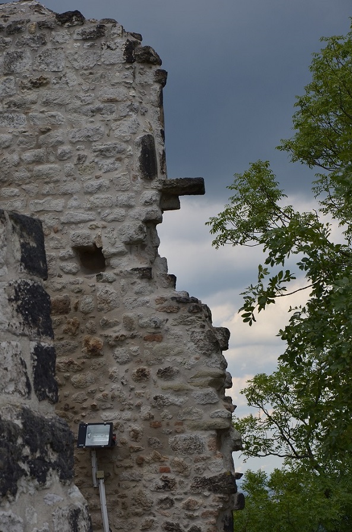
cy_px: 266
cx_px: 176
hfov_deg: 12.1
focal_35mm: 112
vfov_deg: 18.2
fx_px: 1658
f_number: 9
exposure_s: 1/500
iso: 220
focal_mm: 75
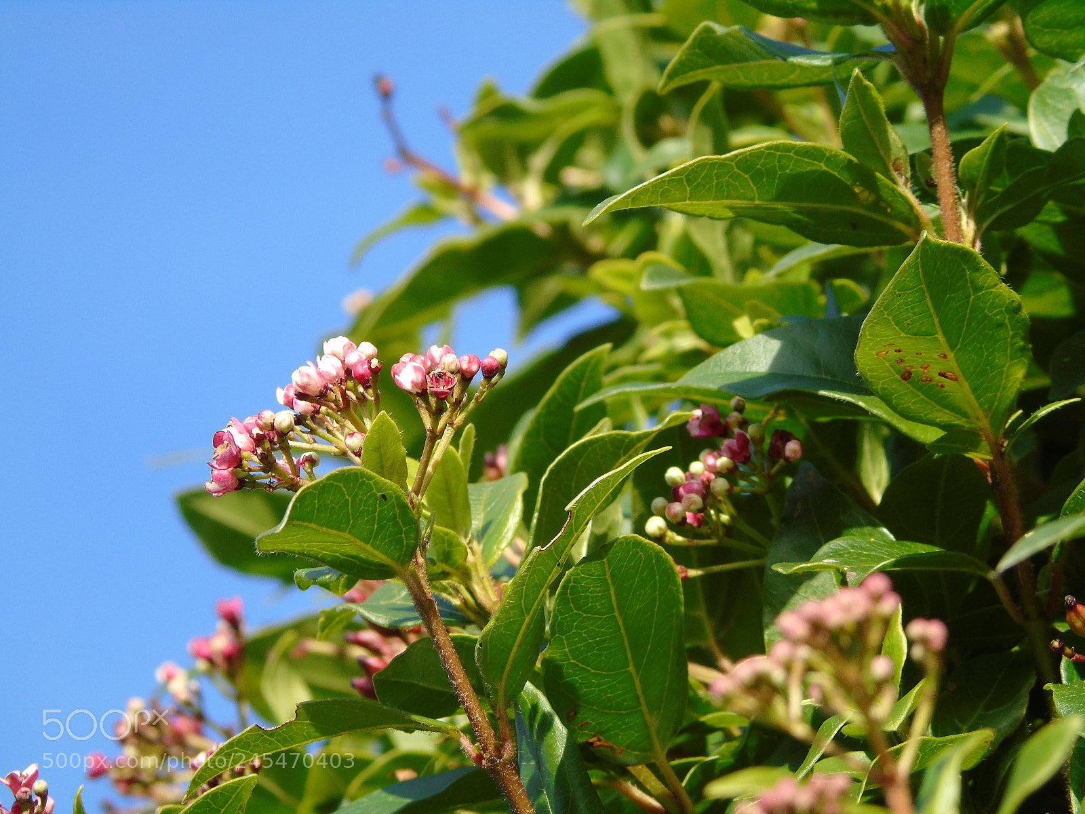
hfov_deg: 8.1
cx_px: 542
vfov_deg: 6.1
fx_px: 7617
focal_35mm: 243
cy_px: 407
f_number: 4.9
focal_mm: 43
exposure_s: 1/160
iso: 80
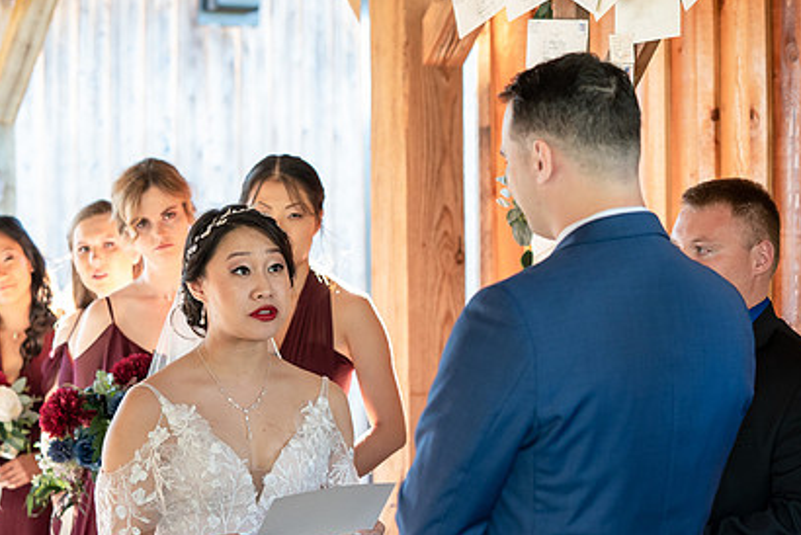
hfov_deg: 20.6
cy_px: 372
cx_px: 381
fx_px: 2204
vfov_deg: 13.8
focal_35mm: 99
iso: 2000
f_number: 4
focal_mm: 70
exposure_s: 1/200
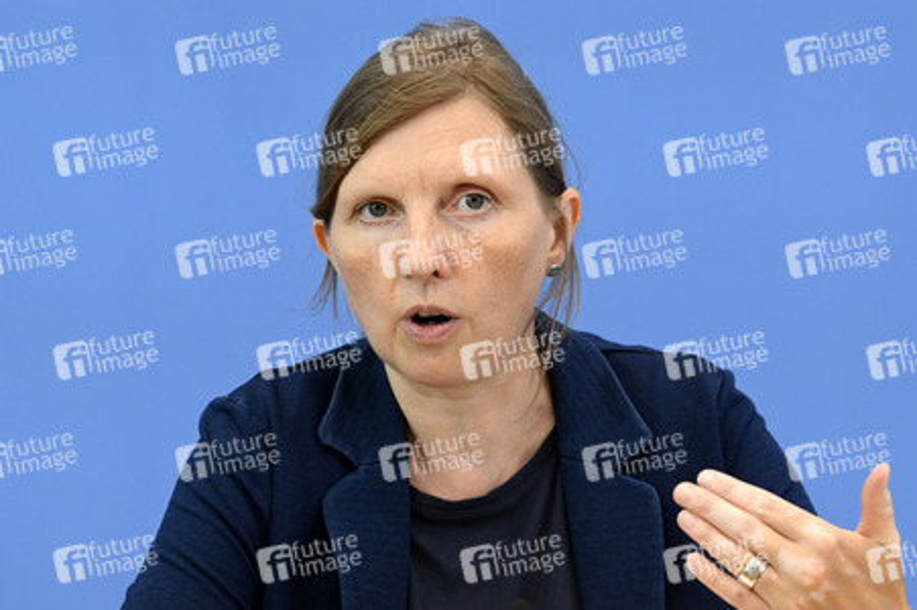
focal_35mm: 102
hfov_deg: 20.0
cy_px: 305
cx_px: 458
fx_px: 2596
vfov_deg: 13.4
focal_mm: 102
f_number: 5
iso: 3200
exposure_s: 1/800
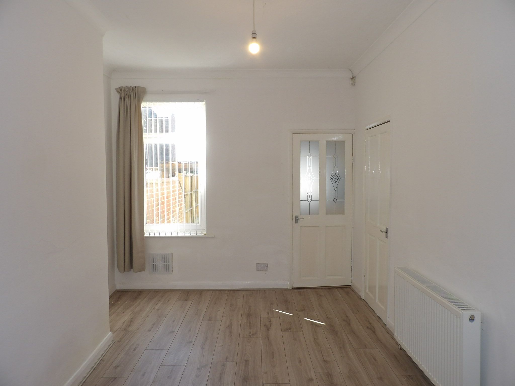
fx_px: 357
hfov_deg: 71.6
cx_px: 258
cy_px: 193
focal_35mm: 24
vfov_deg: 56.8
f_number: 3.2
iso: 100
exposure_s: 1/91
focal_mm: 4.3
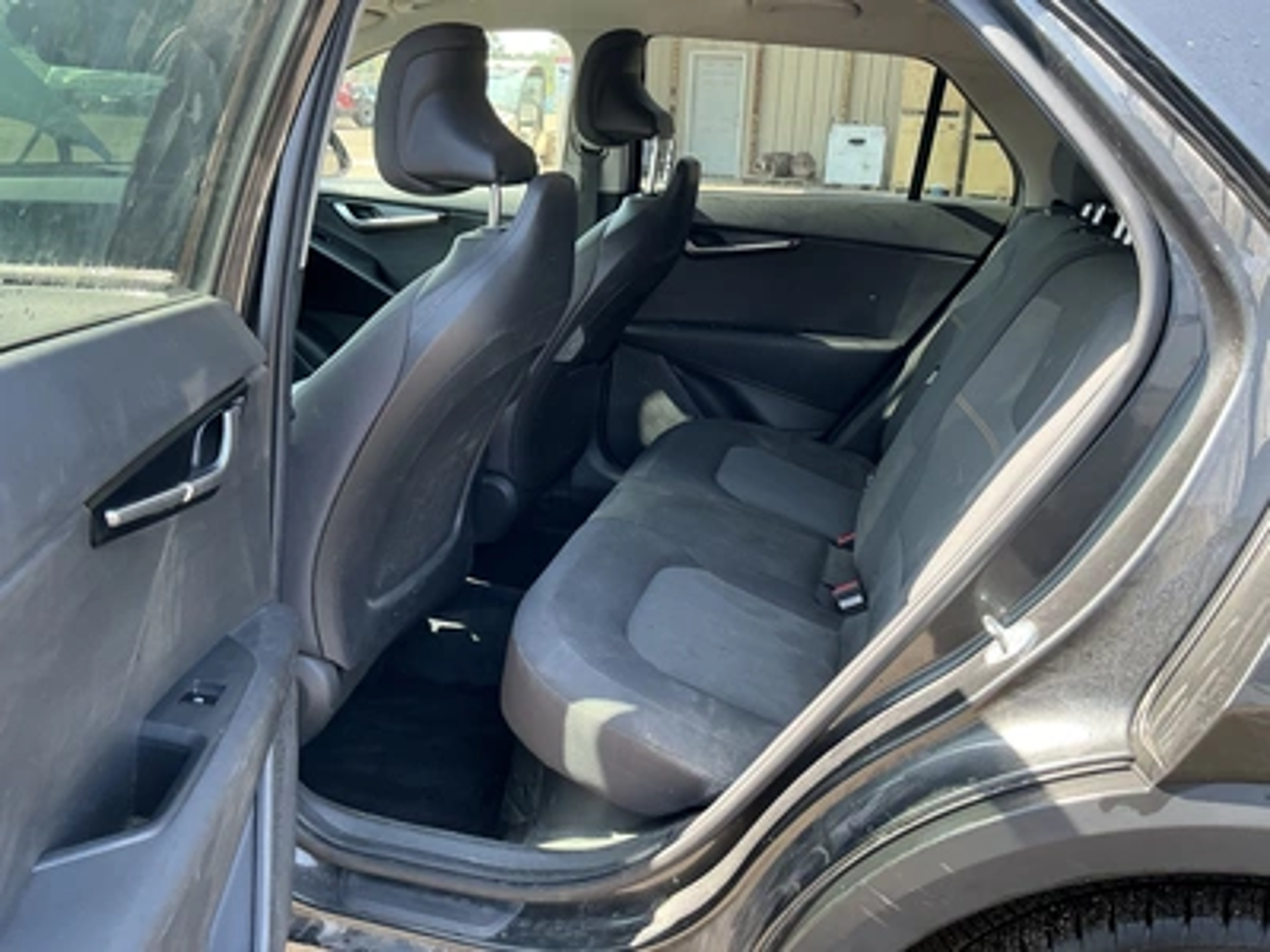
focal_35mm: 28
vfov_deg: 49.7
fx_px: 1027
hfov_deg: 63.4
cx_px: 635
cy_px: 476
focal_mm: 3
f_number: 1.8
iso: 50
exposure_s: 1/122
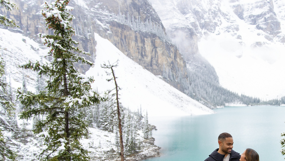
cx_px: 228
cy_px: 145
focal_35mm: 52
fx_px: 393
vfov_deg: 22.5
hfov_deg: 38.4
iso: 100
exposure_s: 1/500
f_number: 3.5
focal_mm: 28
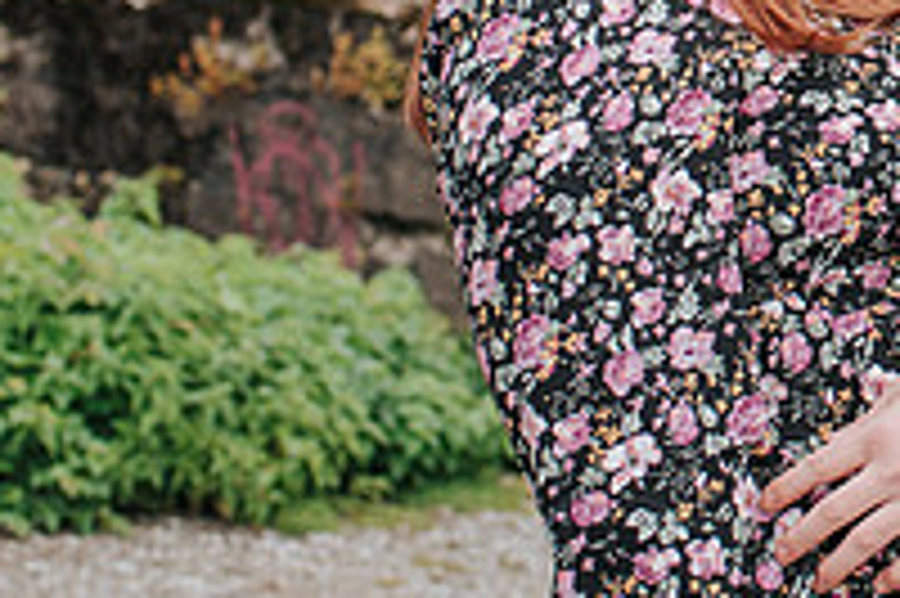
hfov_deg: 16.7
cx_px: 1125
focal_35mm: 117
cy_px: -74
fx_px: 2923
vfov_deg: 11.5
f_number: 3.2
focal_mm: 35
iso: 500
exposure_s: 1/320
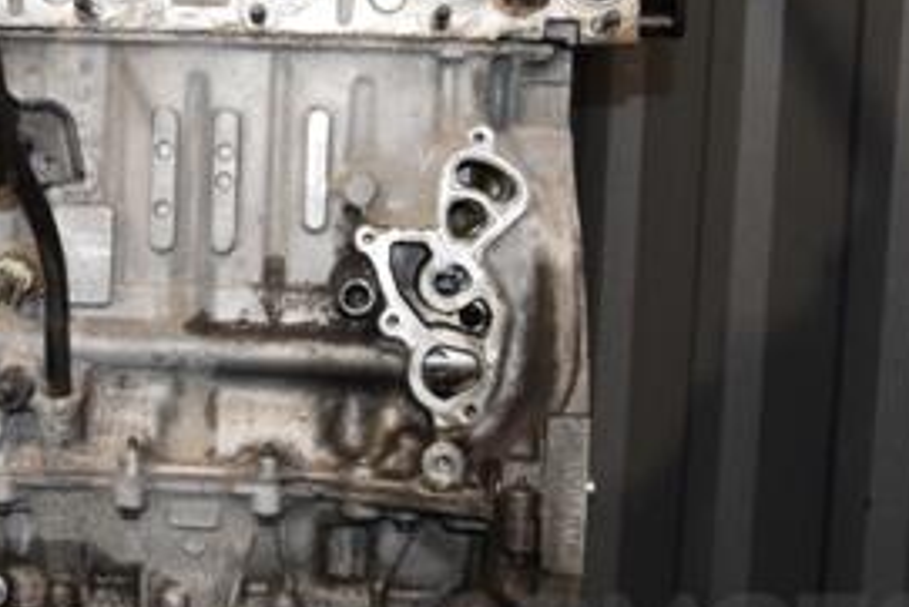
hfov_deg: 27.2
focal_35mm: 73
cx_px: 191
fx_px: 1844
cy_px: 198
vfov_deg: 18.6
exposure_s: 1/60
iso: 800
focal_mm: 22
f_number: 5
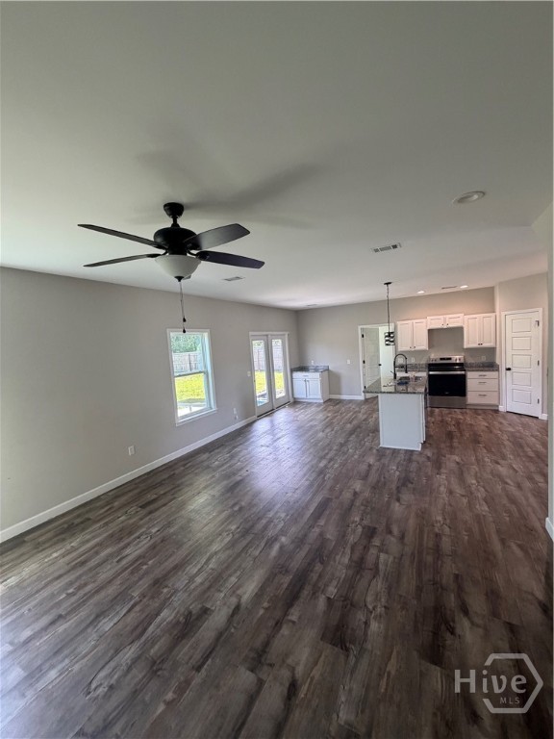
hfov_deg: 85.7
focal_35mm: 14
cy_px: 370
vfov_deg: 102.1
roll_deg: +4.1
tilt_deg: -5.0
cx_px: 277
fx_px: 299
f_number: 2.2
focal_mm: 2.22
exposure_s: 1/120
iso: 250
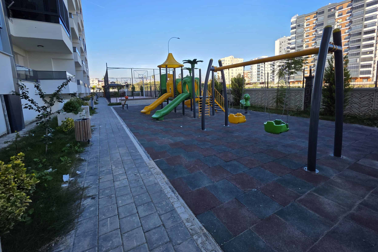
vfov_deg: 80.7
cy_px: 108
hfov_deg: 104.2
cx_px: 182
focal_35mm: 14
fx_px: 147
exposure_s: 1/907
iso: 40
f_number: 1.9
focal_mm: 2.2
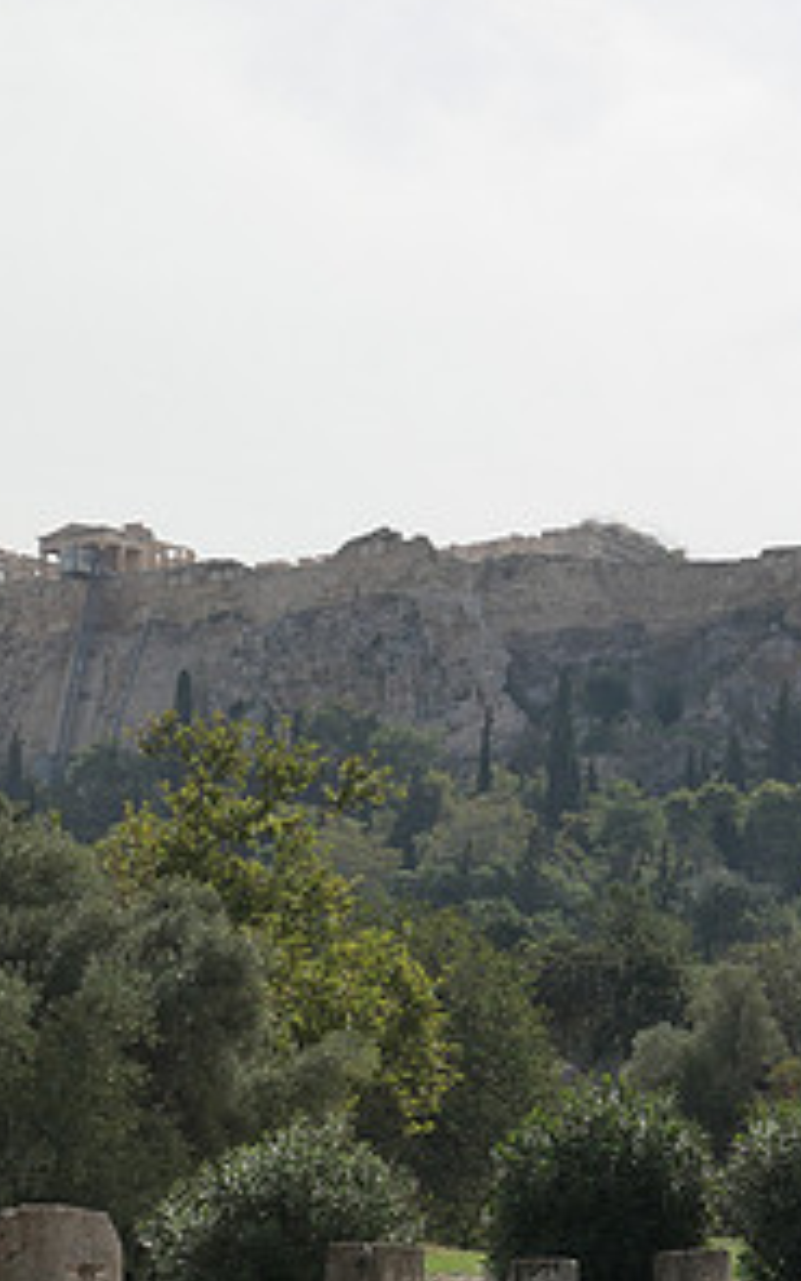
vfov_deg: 18.6
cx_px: 1013
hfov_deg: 11.4
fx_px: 3912
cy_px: 474
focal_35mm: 112
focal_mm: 20.4
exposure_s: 1/1000
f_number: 7.1
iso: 200
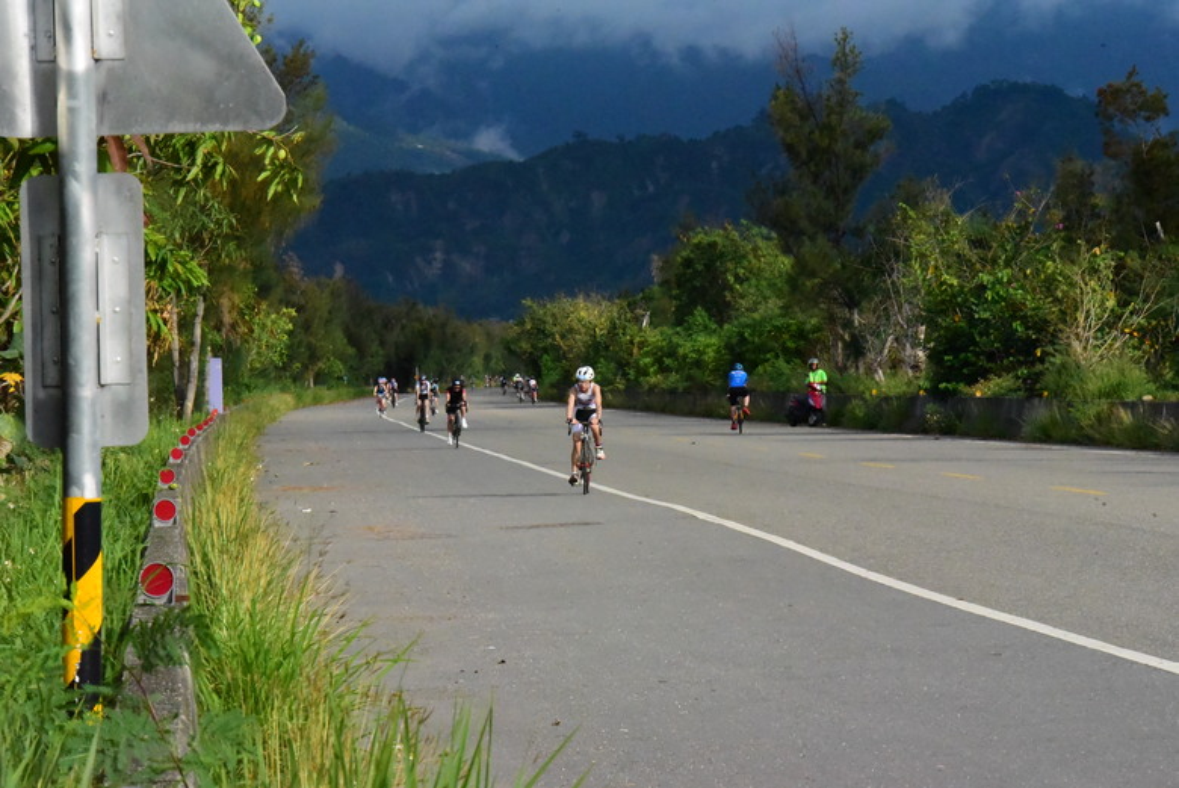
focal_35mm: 175
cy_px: 394
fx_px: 5734
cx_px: 590
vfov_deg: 7.9
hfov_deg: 11.7
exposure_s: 1/4000
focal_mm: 175
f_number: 29
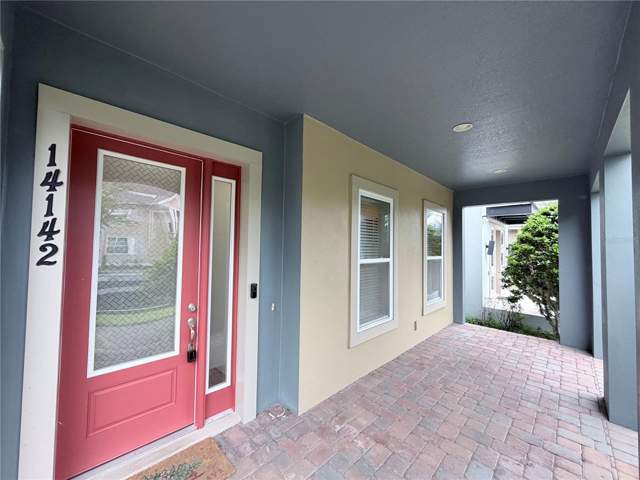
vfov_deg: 85.7
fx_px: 259
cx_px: 320
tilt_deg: +2.1
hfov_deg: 102.1
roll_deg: -0.9
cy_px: 240
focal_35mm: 14
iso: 160
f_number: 2.2
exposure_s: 1/121
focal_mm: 2.22
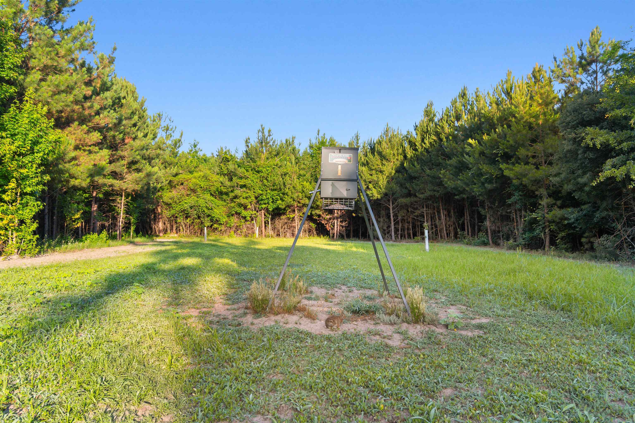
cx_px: 318
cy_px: 212
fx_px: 529
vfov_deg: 43.6
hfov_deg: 61.9
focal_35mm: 30
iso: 100
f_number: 5.6
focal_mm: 20
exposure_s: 1/100
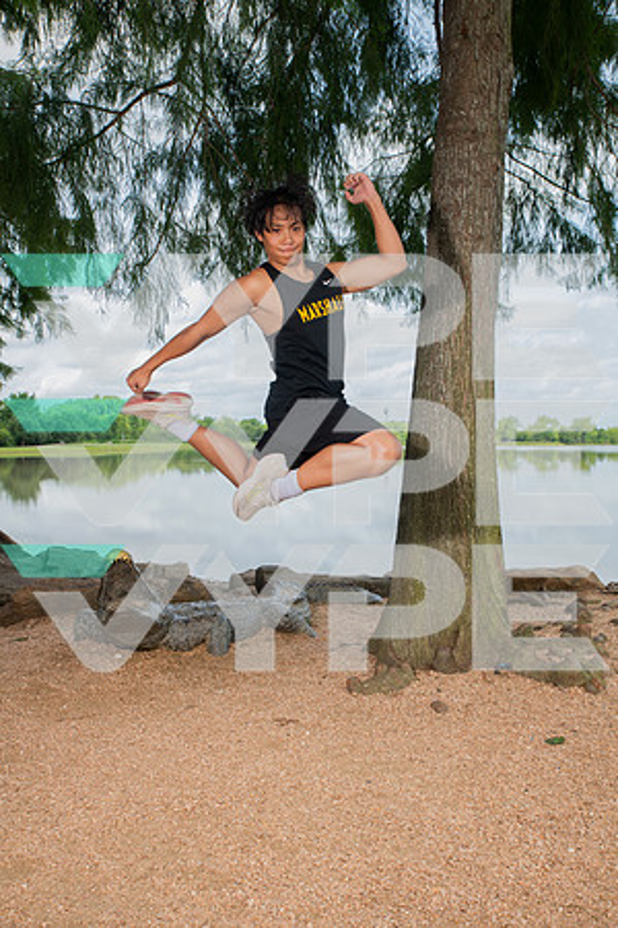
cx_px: 309
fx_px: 875
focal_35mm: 34
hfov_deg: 38.9
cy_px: 464
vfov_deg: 55.8
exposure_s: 1/320
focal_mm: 34
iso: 320
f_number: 7.1
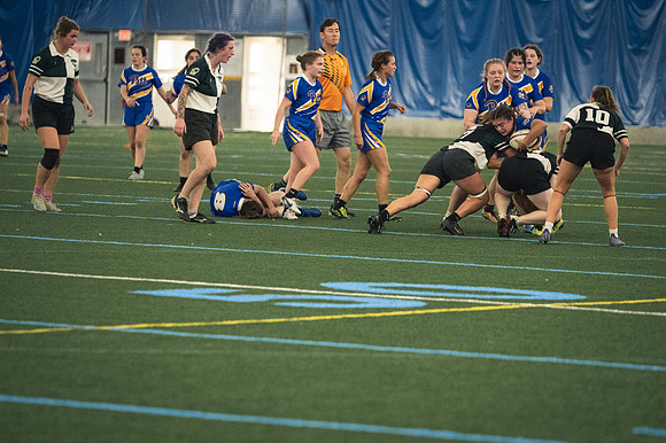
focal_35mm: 255
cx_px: 333
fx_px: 4715
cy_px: 222
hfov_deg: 8.1
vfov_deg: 5.4
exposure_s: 1/500
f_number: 2.8
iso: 8000
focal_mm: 170
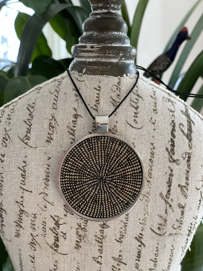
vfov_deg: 36.8
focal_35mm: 52
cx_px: 102
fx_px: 407
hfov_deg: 28.0
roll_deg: +1.0
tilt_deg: -7.3
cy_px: 136
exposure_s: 1/122
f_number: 2
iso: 160
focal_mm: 6
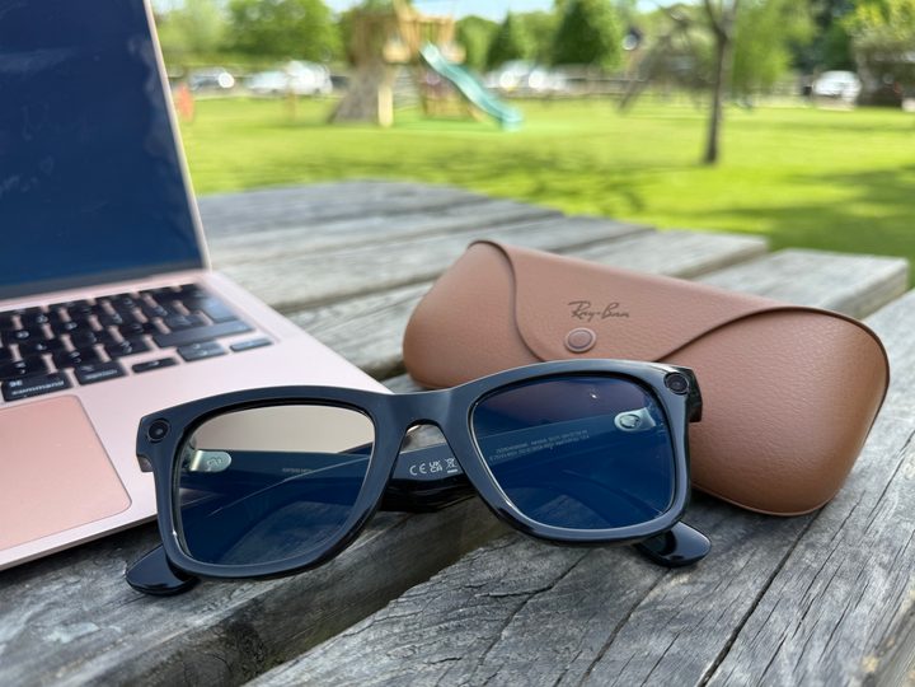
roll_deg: -0.6
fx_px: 634
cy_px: 344
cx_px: 458
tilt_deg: -21.1
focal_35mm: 24
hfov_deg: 71.6
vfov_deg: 56.8
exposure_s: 1/1493
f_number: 1.78
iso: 80
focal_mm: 6.76
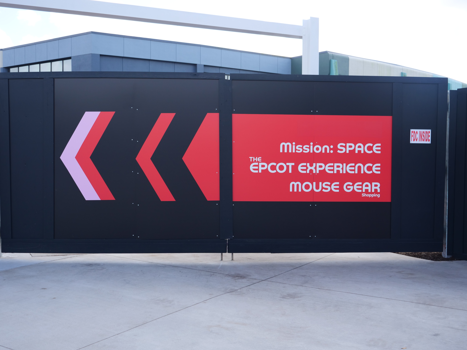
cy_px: 175
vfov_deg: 36.0
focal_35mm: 40
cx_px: 234
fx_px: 540
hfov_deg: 46.8
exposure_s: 1/640
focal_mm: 20
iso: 200
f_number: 3.3
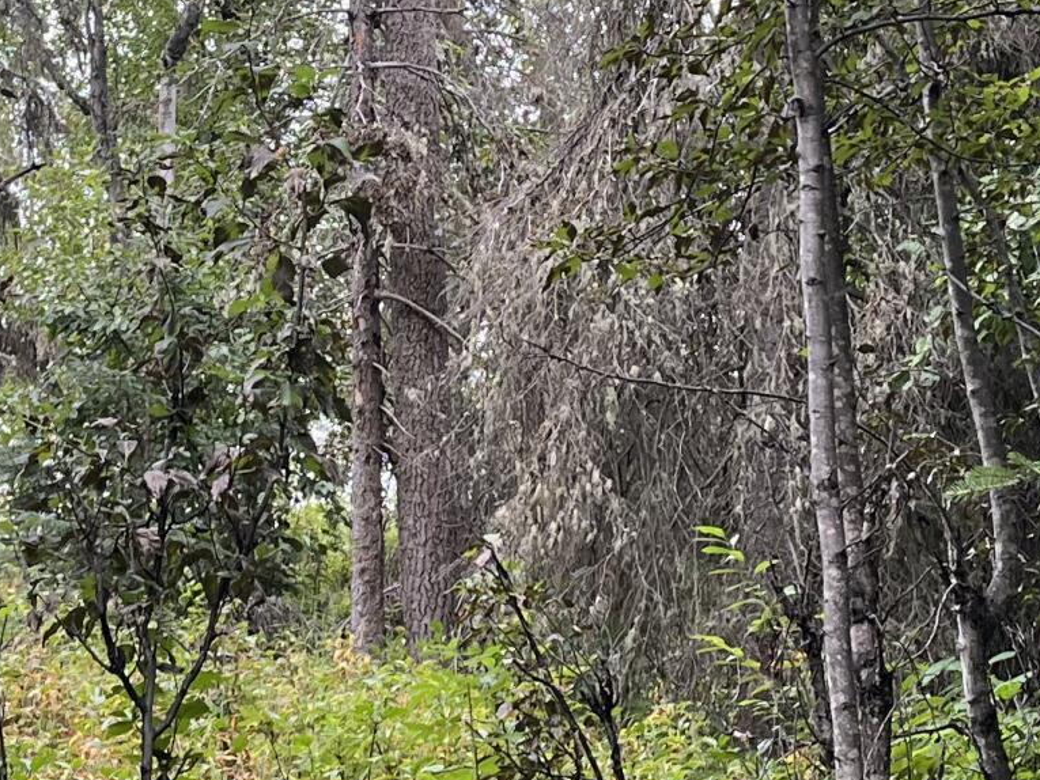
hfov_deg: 19.2
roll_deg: -0.8
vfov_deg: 14.4
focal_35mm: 102
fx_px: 3065
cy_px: 133
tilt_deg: +9.2
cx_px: 401
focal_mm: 5.1
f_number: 1.6
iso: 50
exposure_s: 1/153
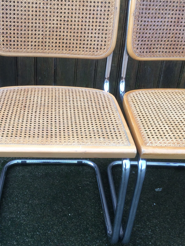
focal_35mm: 43
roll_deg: -2.3
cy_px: 132
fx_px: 306
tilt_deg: -33.0
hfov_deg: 33.3
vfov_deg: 43.8
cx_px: 62
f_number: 2.2
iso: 40
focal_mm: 4.15
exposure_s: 1/100
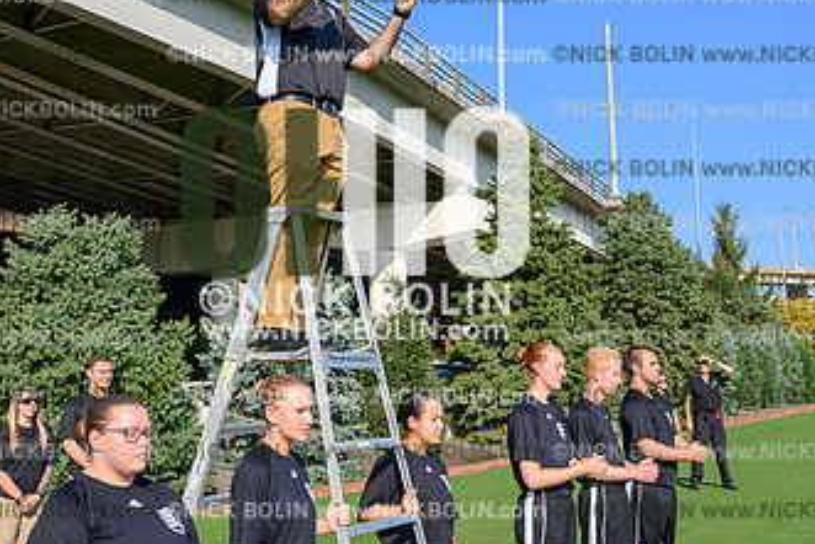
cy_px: 225
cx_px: 355
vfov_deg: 31.9
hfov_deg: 46.3
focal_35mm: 42
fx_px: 951
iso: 80
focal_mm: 24
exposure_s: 1/200
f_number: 7.1
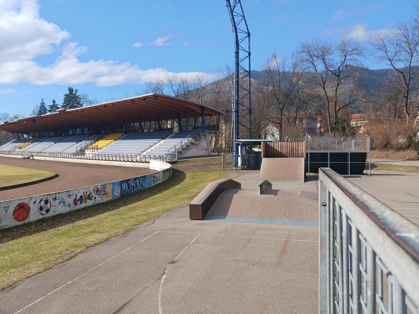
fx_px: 351
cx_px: 209
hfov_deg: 61.7
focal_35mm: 29
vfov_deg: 48.2
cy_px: 159
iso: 20
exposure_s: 1/288
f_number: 1.8
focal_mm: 4
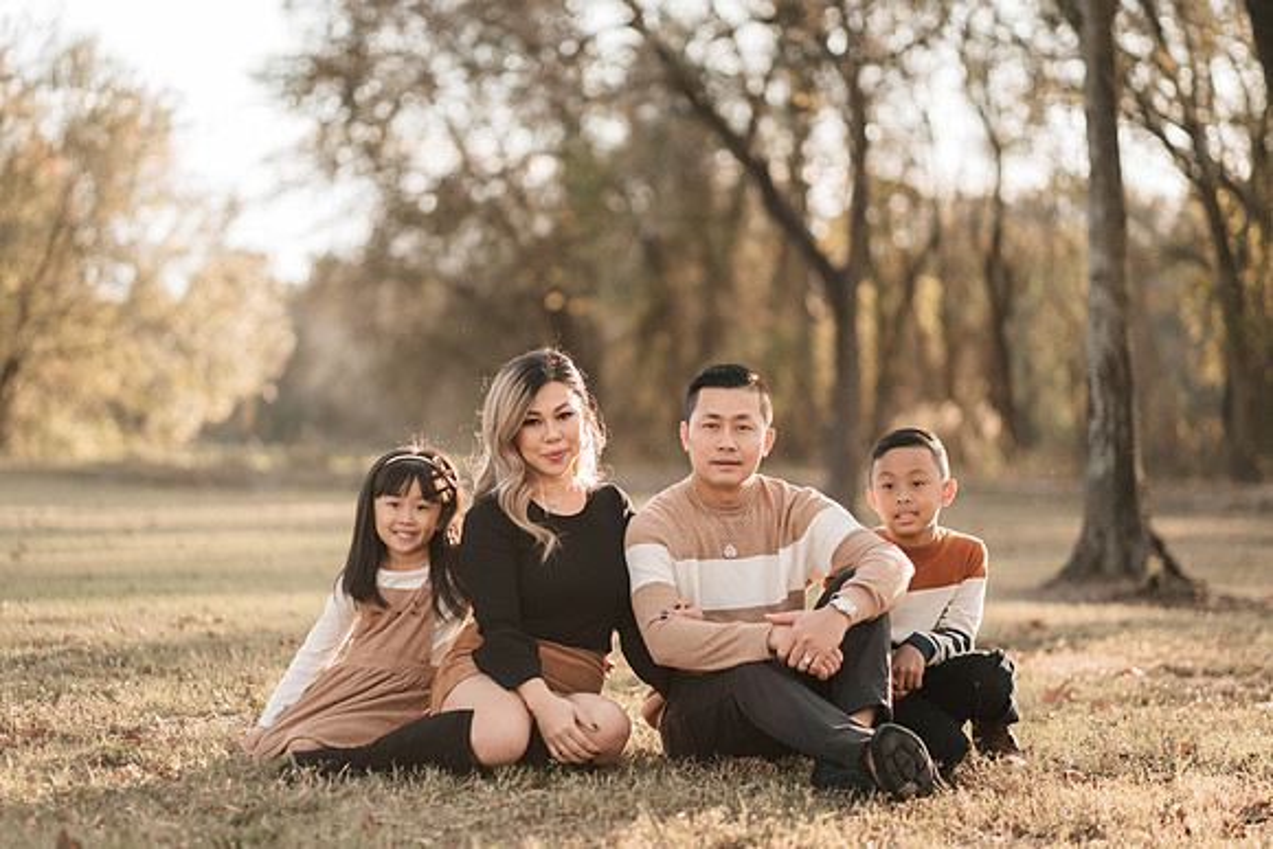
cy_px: 421
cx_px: 593
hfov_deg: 22.1
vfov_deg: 14.9
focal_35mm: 92
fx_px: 3256
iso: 125
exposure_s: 1/500
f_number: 1.8
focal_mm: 85
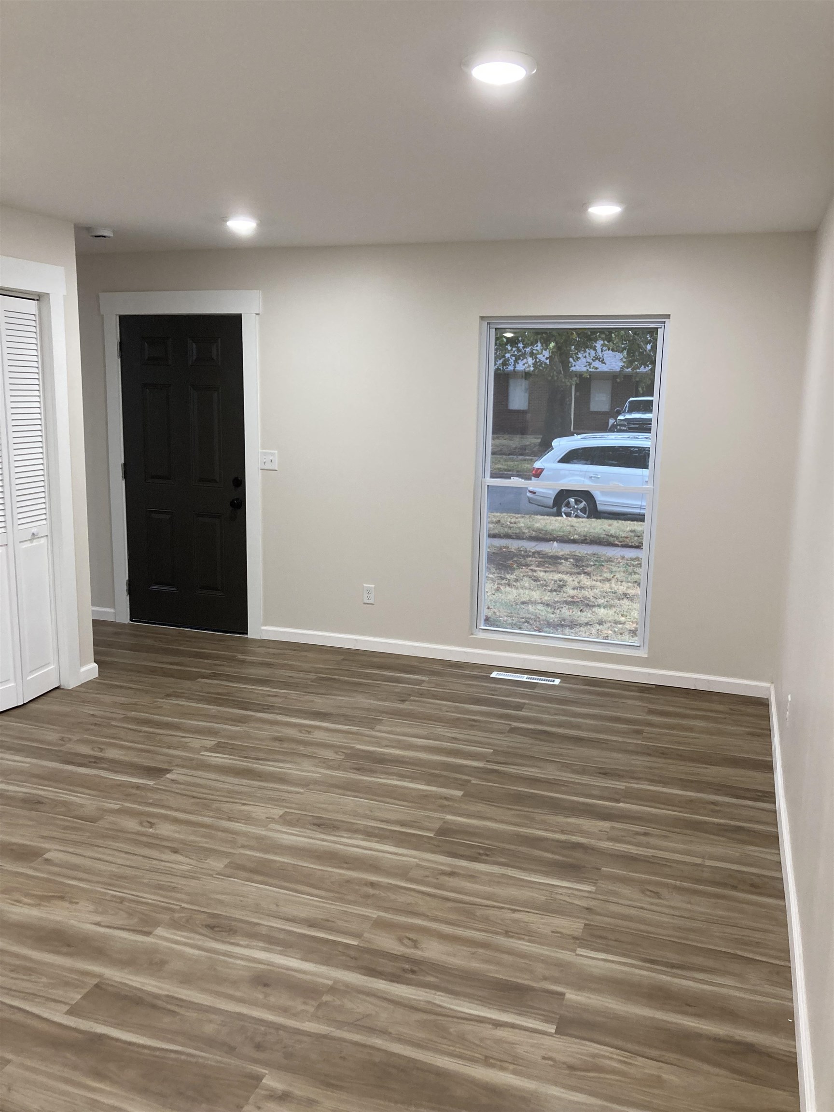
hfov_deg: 49.7
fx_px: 899
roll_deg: -0.4
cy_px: 556
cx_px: 417
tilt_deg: -8.0
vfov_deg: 63.4
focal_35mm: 28
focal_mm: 3.99
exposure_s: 1/60
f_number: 1.8
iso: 80
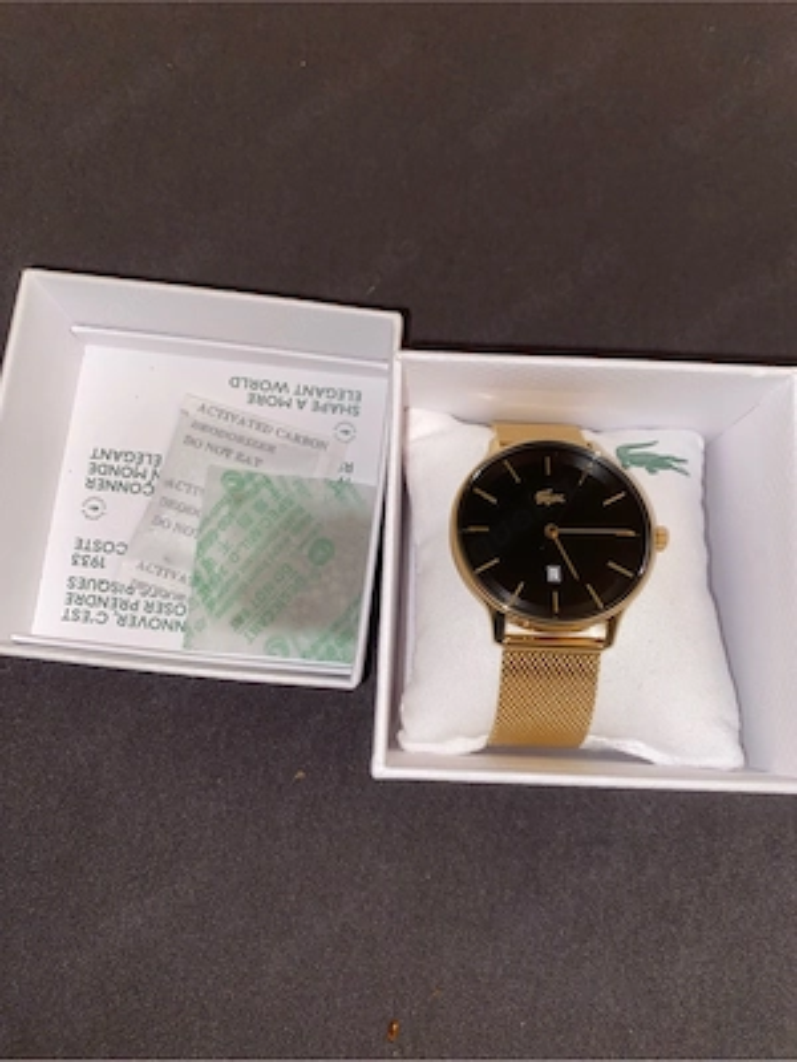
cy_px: 531
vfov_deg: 67.3
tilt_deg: -75.6
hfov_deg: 53.1
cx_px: 398
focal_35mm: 26
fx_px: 798
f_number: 1.8
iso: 32
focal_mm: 4.25
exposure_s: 1/16
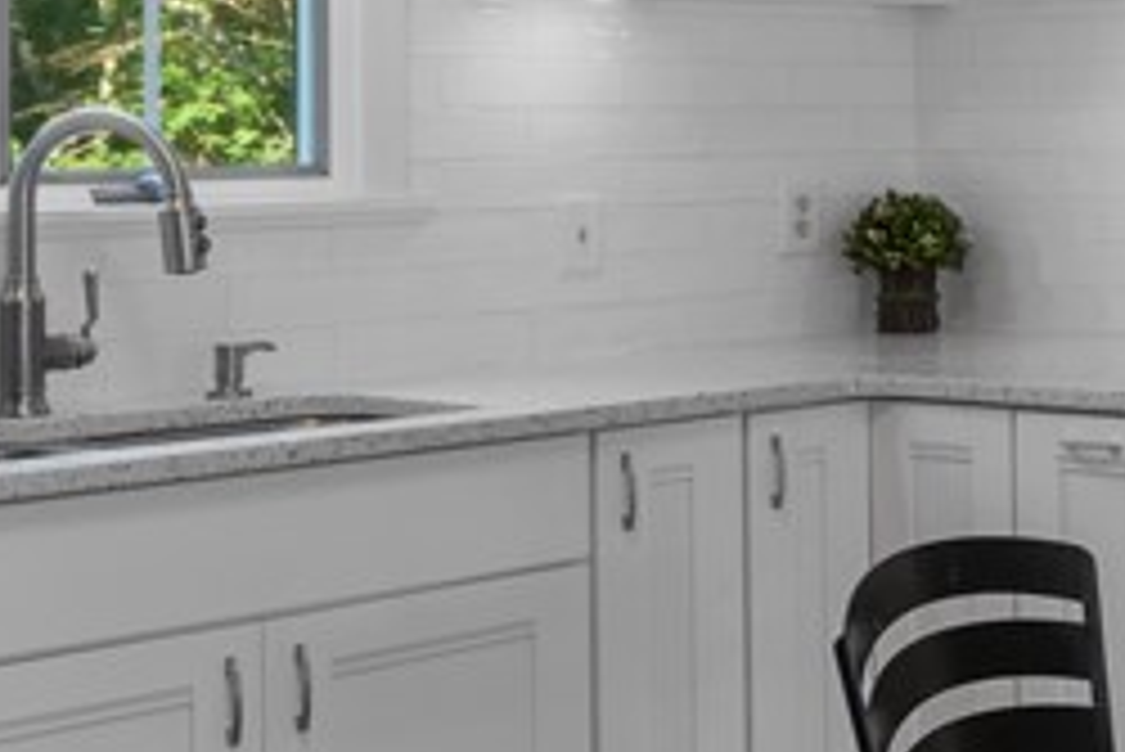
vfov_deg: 17.3
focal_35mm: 78
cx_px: 1874
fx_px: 2439
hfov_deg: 20.5
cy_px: 110
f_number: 8
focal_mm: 12
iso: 100
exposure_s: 1/2.5
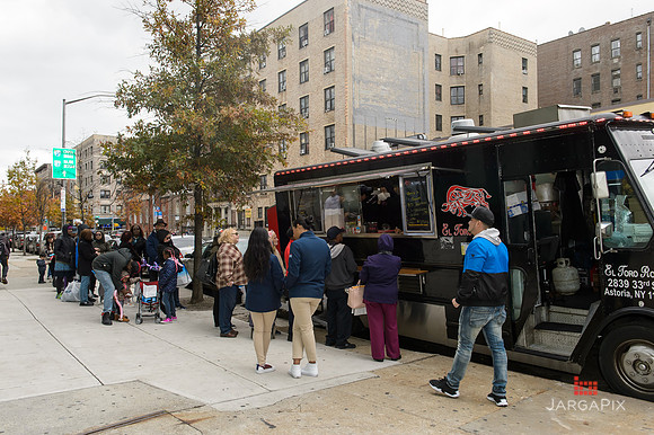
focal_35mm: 28
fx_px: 508
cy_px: 218
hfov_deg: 65.5
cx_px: 327
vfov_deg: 46.4
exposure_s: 1/160
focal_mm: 28
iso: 800
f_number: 6.3
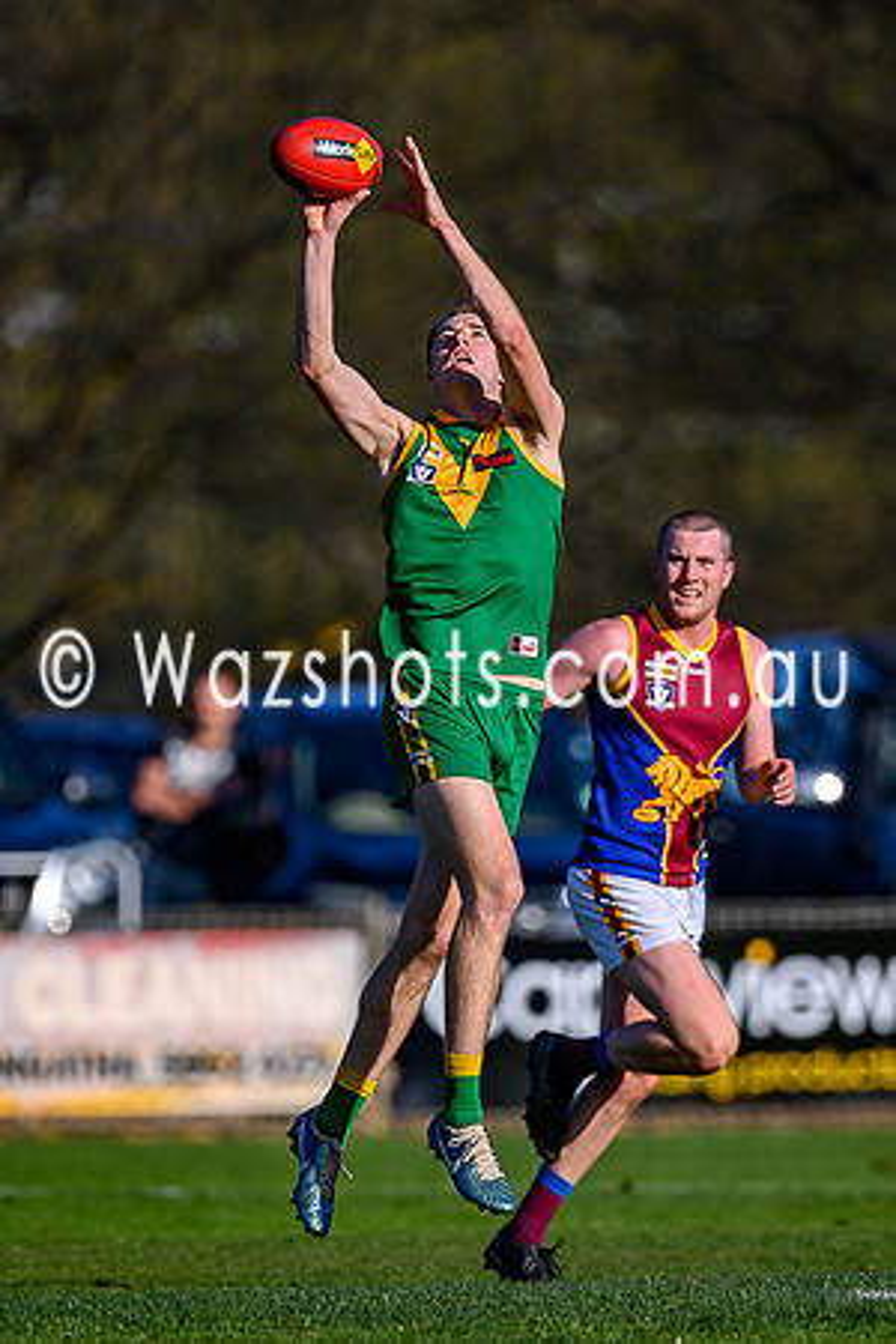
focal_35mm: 1088
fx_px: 40617
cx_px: 531
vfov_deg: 1.9
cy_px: 790
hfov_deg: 1.3
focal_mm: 500
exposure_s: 1/2000
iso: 125
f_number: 4
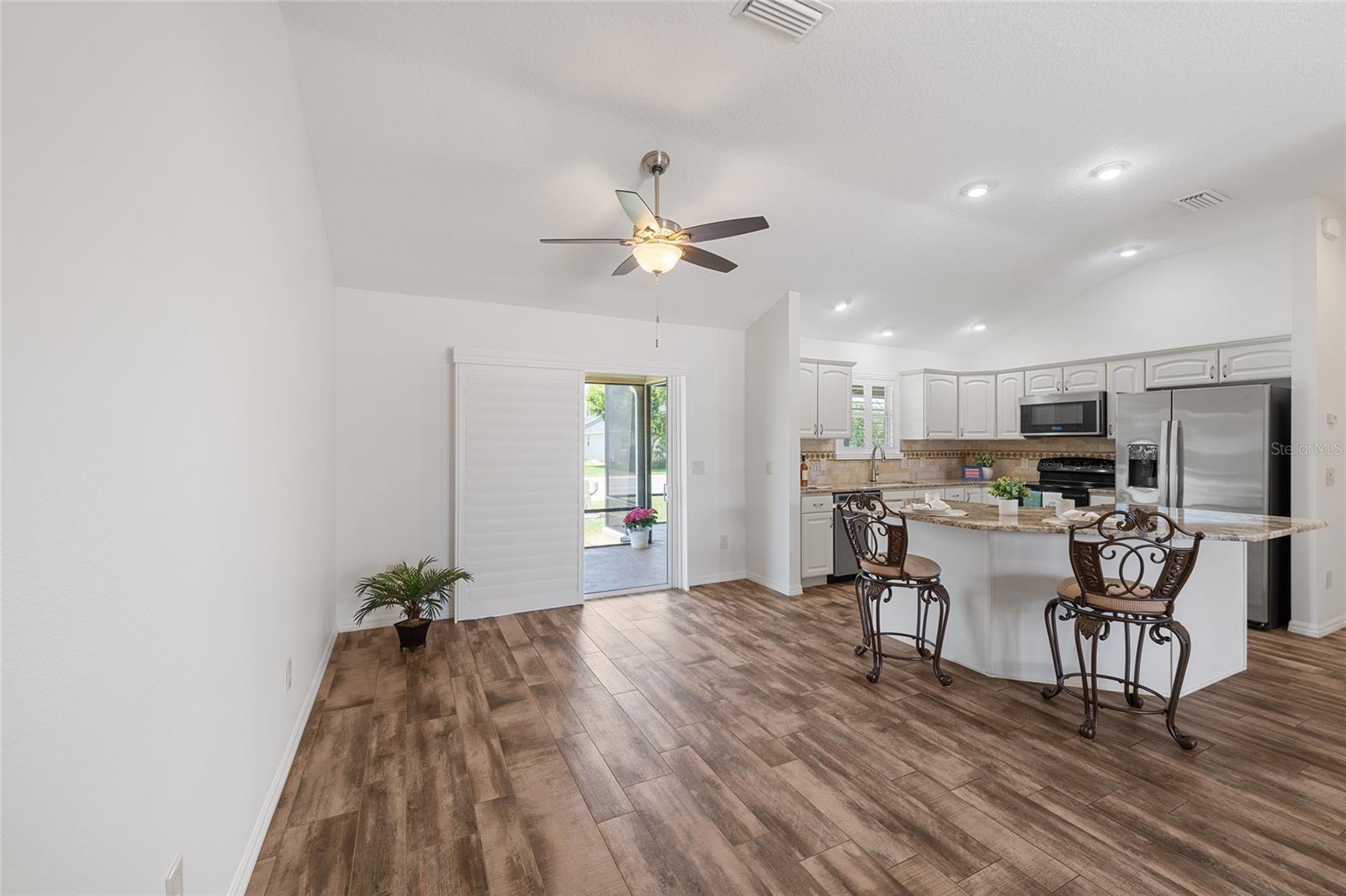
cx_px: 673
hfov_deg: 100.4
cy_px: 448
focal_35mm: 15
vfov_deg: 77.3
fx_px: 561
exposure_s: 1/2
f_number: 8
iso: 320
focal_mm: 15
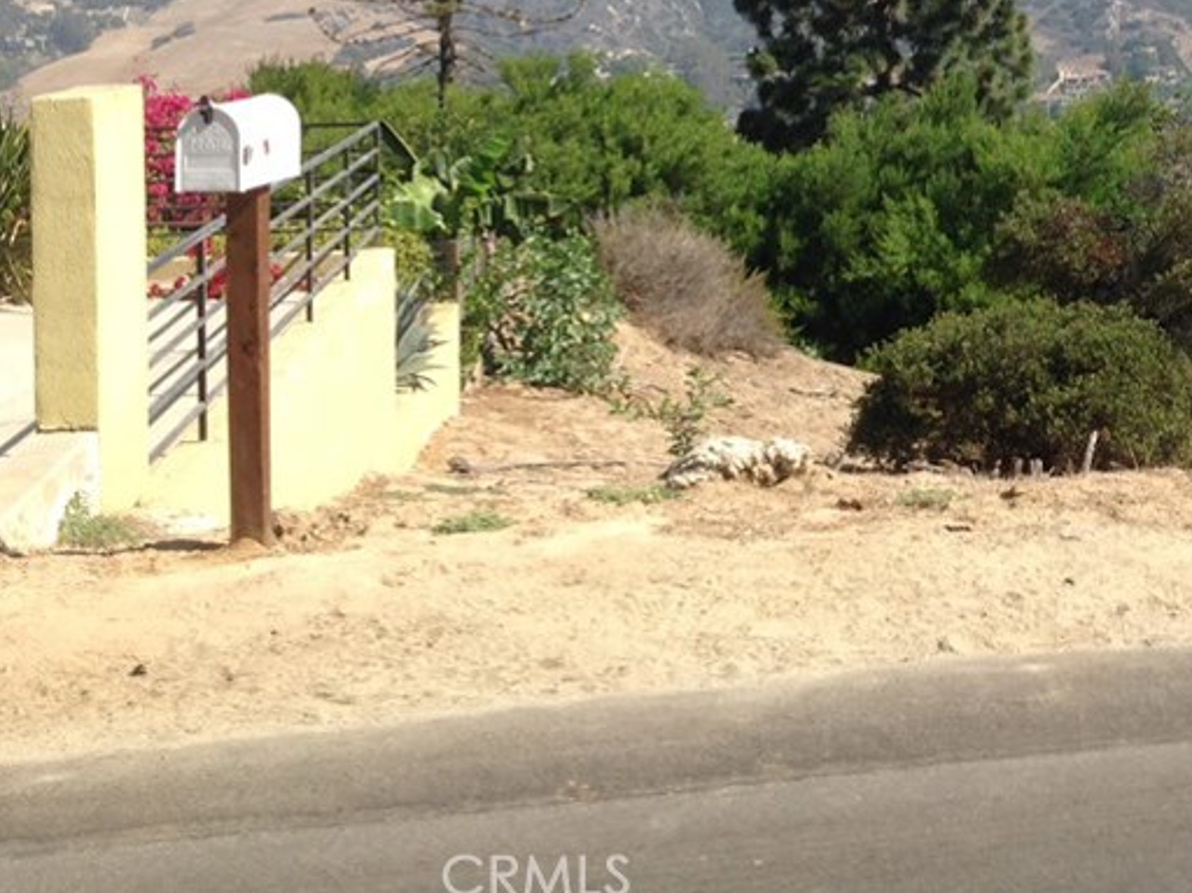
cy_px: 17
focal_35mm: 70
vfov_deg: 20.4
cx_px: 1073
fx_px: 2410
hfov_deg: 26.8
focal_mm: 4.28
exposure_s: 1/1374
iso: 50
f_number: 2.4
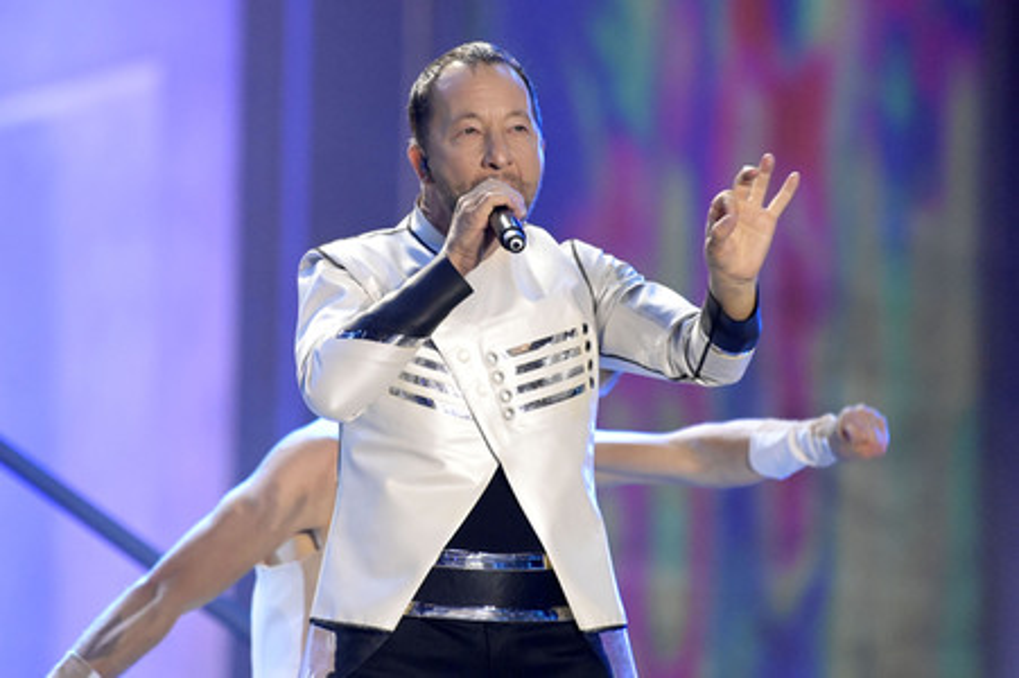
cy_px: 339
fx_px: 13011
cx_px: 510
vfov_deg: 3.0
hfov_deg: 4.5
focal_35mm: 460
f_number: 5.6
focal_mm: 460
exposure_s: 1/640
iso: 12800
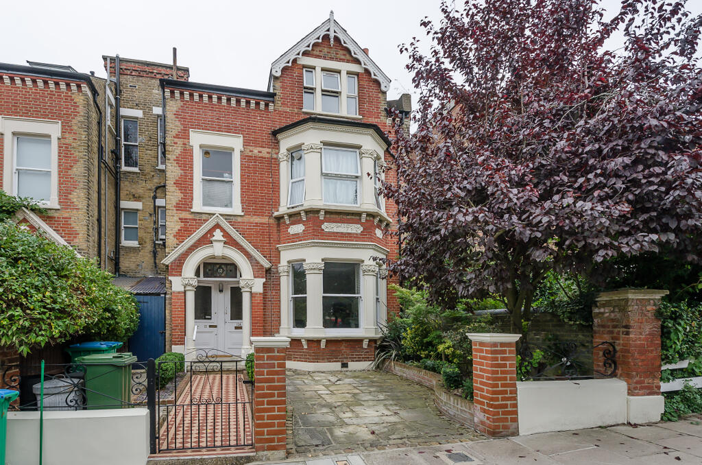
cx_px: 351
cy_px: 232
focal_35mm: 15
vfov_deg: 77.1
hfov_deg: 100.5
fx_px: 292
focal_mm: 10
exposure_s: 1/200
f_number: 7.1
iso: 250
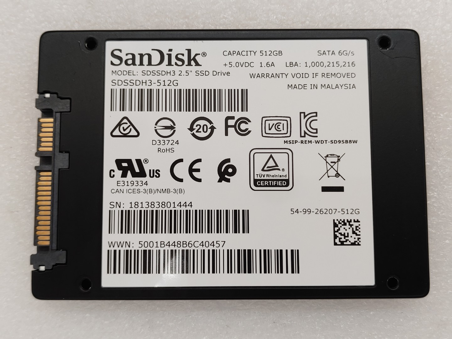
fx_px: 575
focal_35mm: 44
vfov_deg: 32.9
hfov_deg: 42.9
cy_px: 170
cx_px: 226
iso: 50
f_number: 1.8
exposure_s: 1/146
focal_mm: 4.36
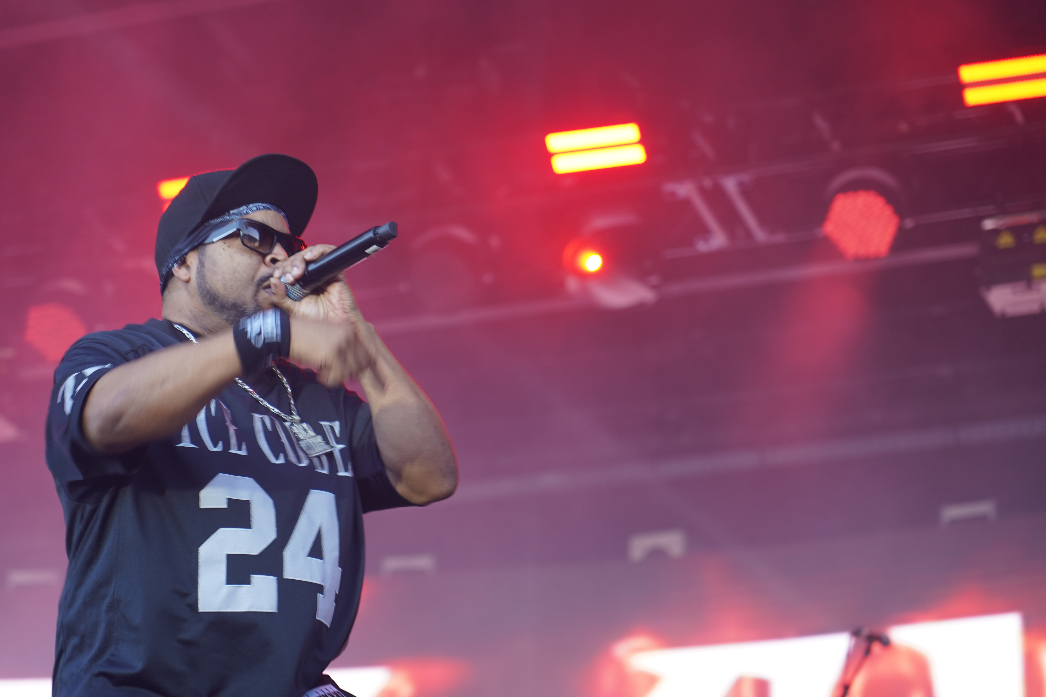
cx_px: 523
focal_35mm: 105
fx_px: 3051
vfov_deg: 13.0
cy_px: 348
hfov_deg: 19.5
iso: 250
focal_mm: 105
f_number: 4
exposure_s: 1/125
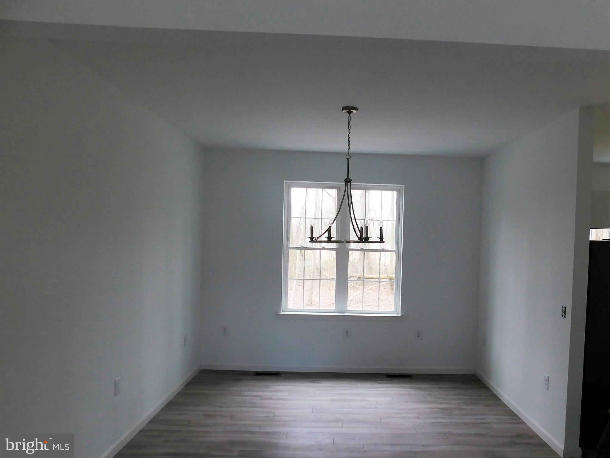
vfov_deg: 58.9
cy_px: 229
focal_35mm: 23
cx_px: 305
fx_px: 405
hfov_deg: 73.9
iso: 125
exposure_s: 1/30
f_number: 3
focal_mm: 4
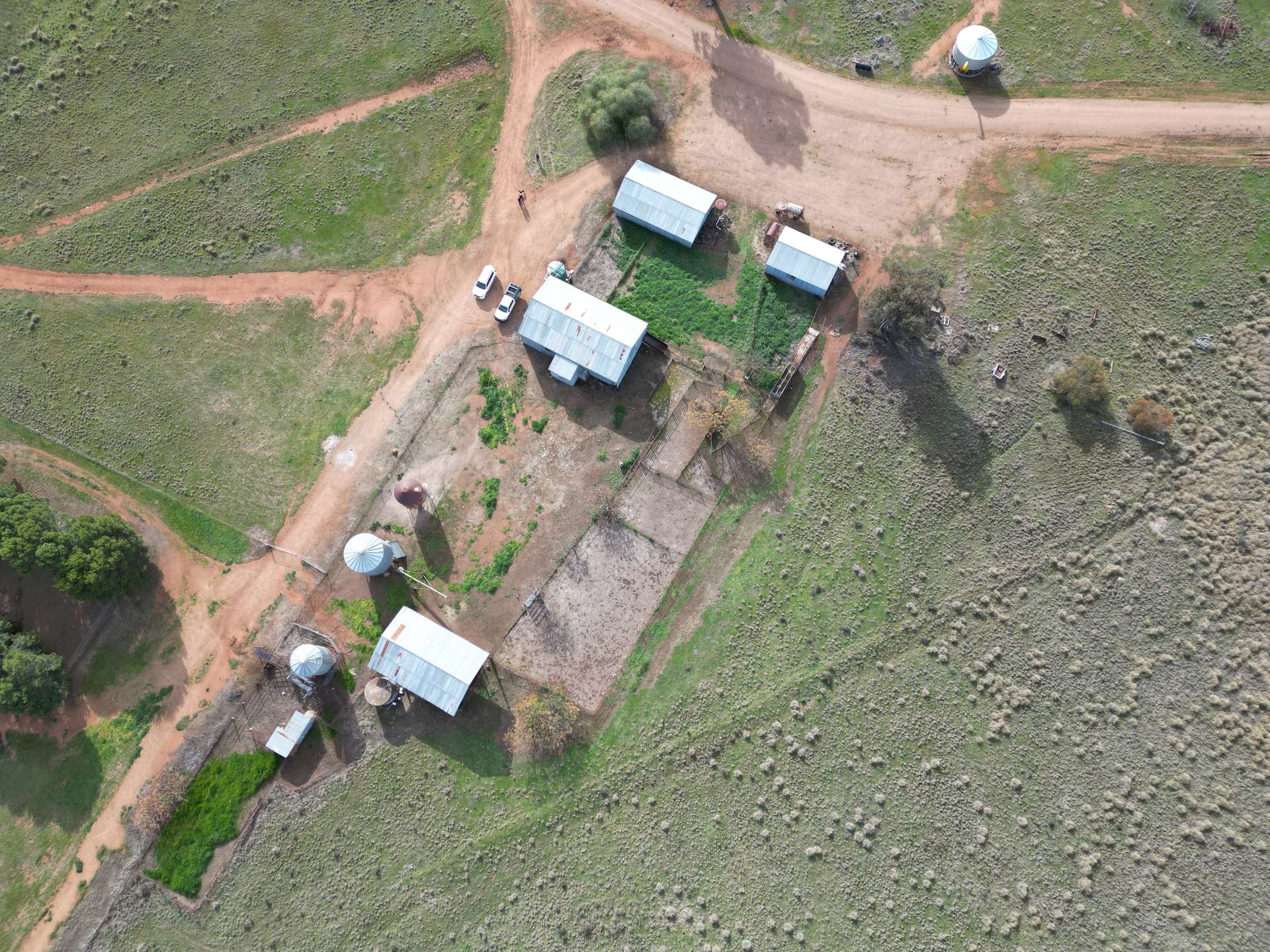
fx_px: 881
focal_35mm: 24
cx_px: 635
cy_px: 476
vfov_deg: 56.8
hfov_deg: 71.6
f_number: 1.7
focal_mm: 6.72
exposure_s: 1/800
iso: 100
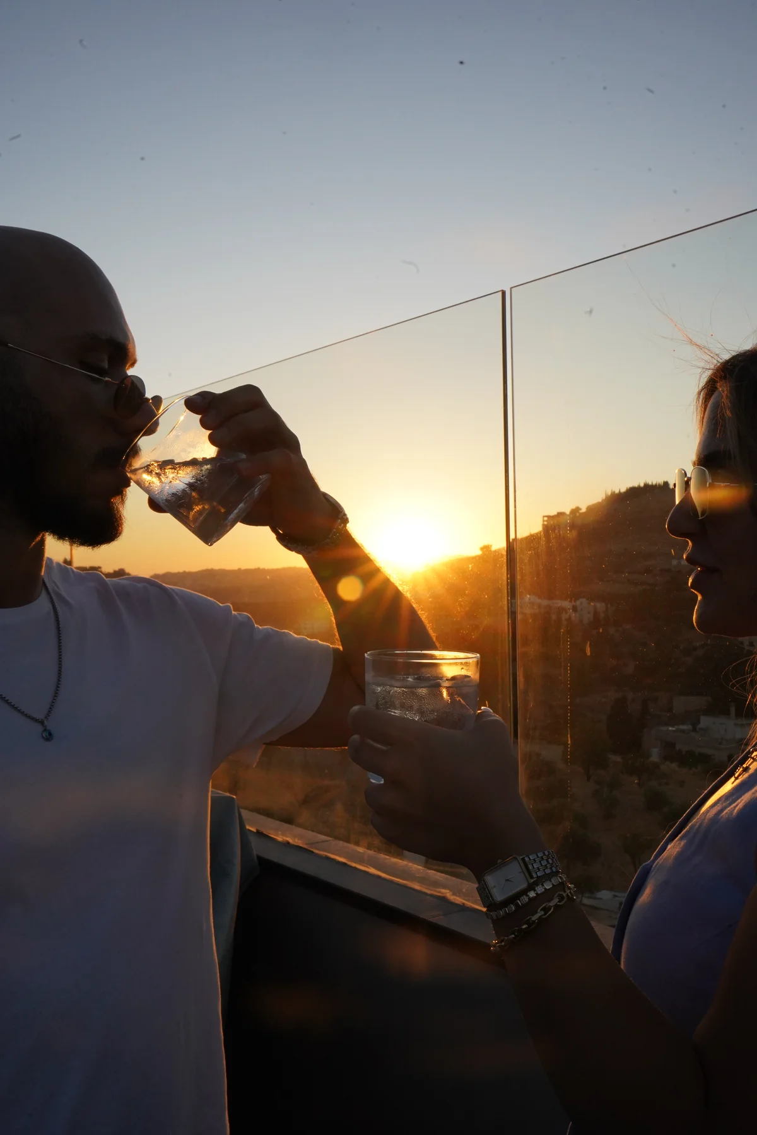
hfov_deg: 36.4
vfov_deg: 52.5
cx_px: 378
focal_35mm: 36
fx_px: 1151
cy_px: 568
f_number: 22
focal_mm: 36.5
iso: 2000
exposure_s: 1/250
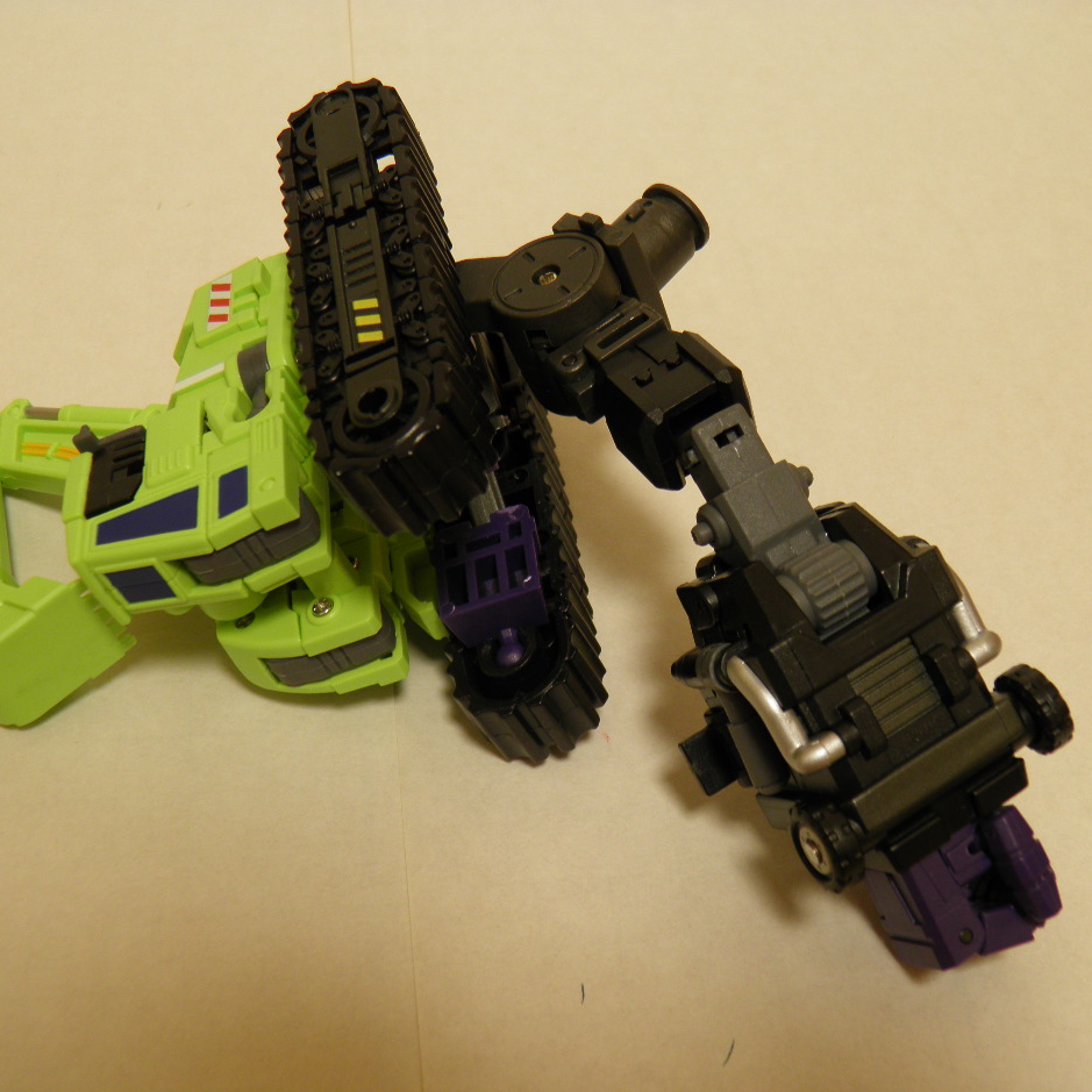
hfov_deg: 36.0
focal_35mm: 47
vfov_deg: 36.1
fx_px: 1677
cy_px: 538
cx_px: 624
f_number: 3.2
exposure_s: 1/4
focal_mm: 7.1
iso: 50
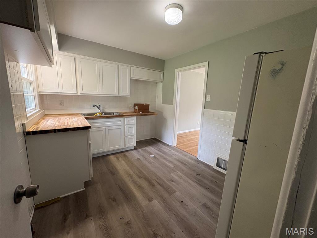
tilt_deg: -8.5
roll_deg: -1.4
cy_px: 119
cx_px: 158
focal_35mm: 14
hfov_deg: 102.1
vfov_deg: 85.7
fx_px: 128
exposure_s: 1/60
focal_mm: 2.22
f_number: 2.2
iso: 160
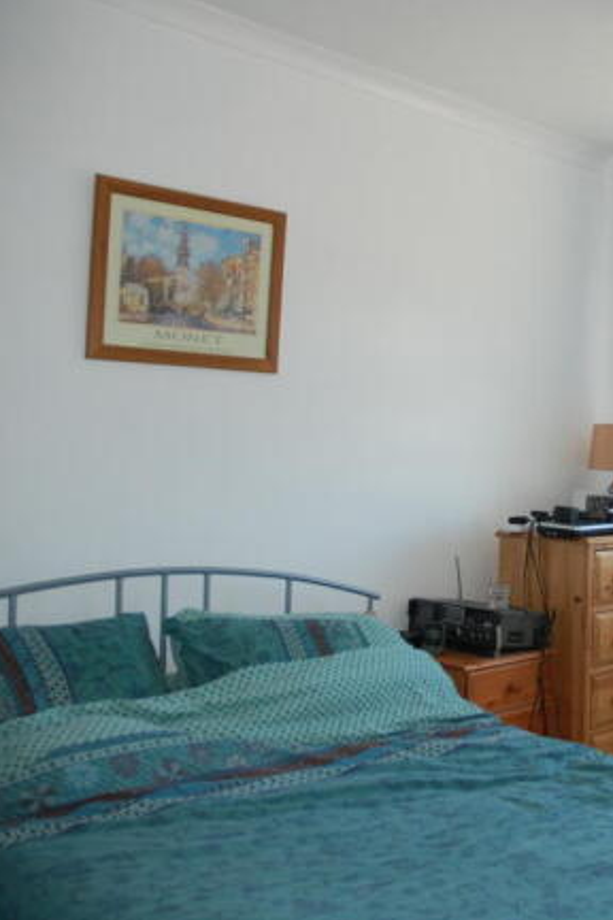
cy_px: 462
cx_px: 613
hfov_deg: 30.3
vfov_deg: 47.4
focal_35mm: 41
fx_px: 1047
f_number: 3.5
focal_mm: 18
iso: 400
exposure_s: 1/160
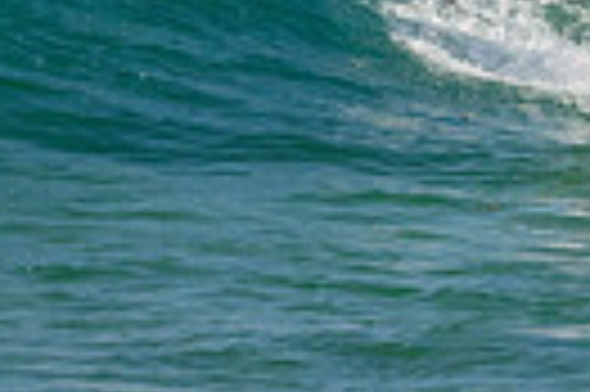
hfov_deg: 0.6
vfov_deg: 0.4
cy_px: -106
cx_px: 887
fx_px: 57928
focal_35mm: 3539
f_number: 11
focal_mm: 800
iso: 1250
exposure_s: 1/2000
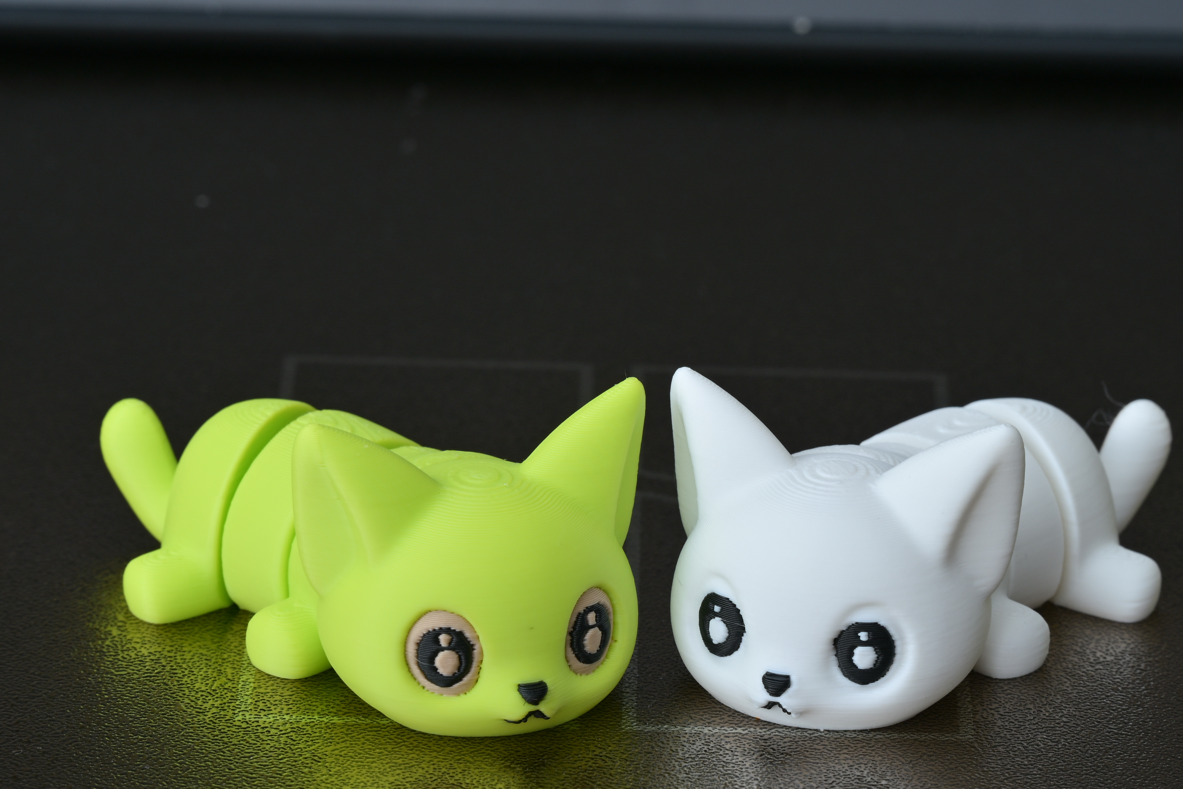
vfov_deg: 6.1
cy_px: 394
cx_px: 592
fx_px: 7393
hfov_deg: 9.1
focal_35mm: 225
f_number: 14
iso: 125
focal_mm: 150
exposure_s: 1/200
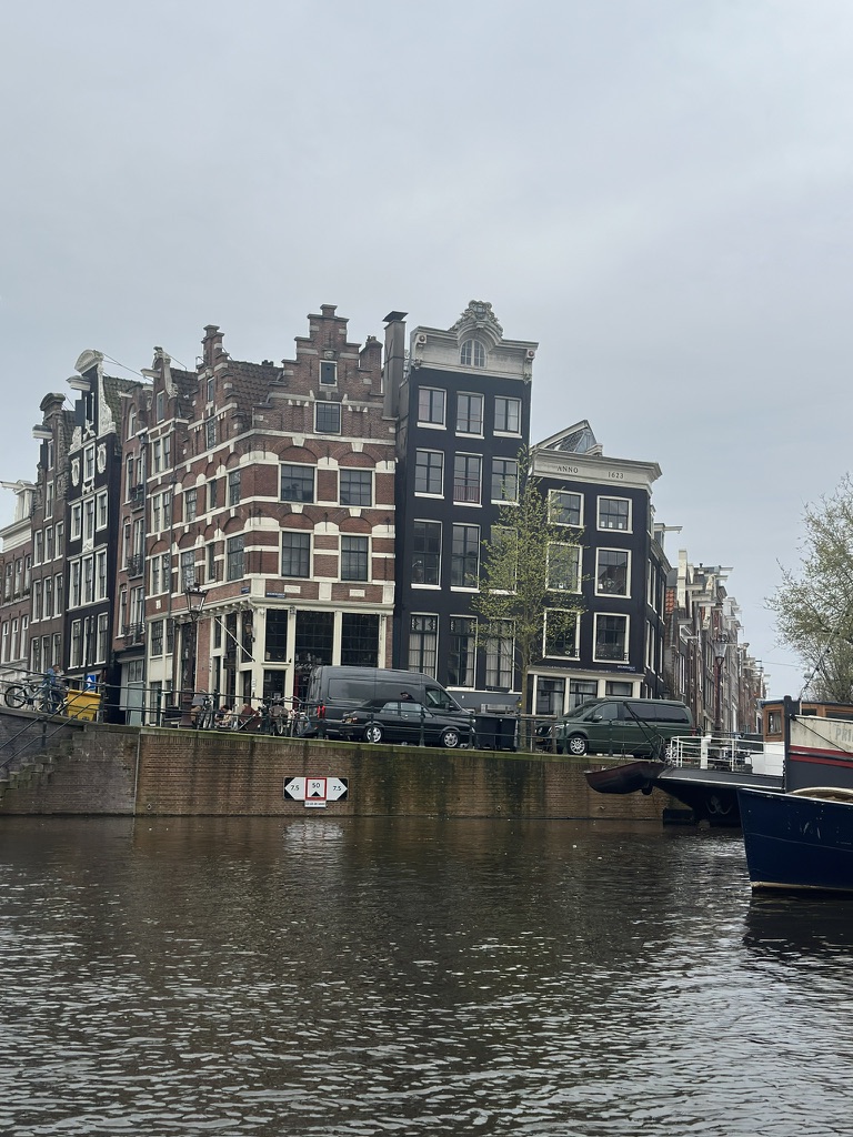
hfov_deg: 33.6
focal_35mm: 43
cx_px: 426
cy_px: 568
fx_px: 1413
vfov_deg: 43.9
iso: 100
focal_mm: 6.86
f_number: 1.78
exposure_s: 1/4405
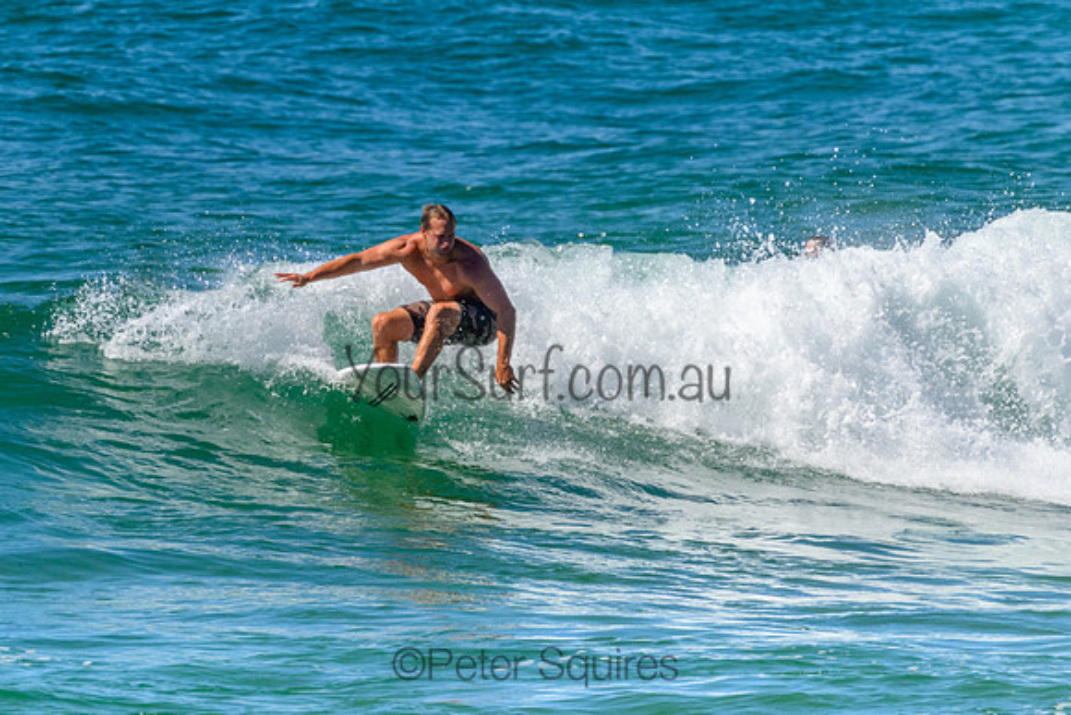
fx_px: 32748
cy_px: 269
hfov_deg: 1.9
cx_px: 505
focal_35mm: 1101
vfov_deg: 1.3
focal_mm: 800
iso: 900
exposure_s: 1/2000
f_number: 11
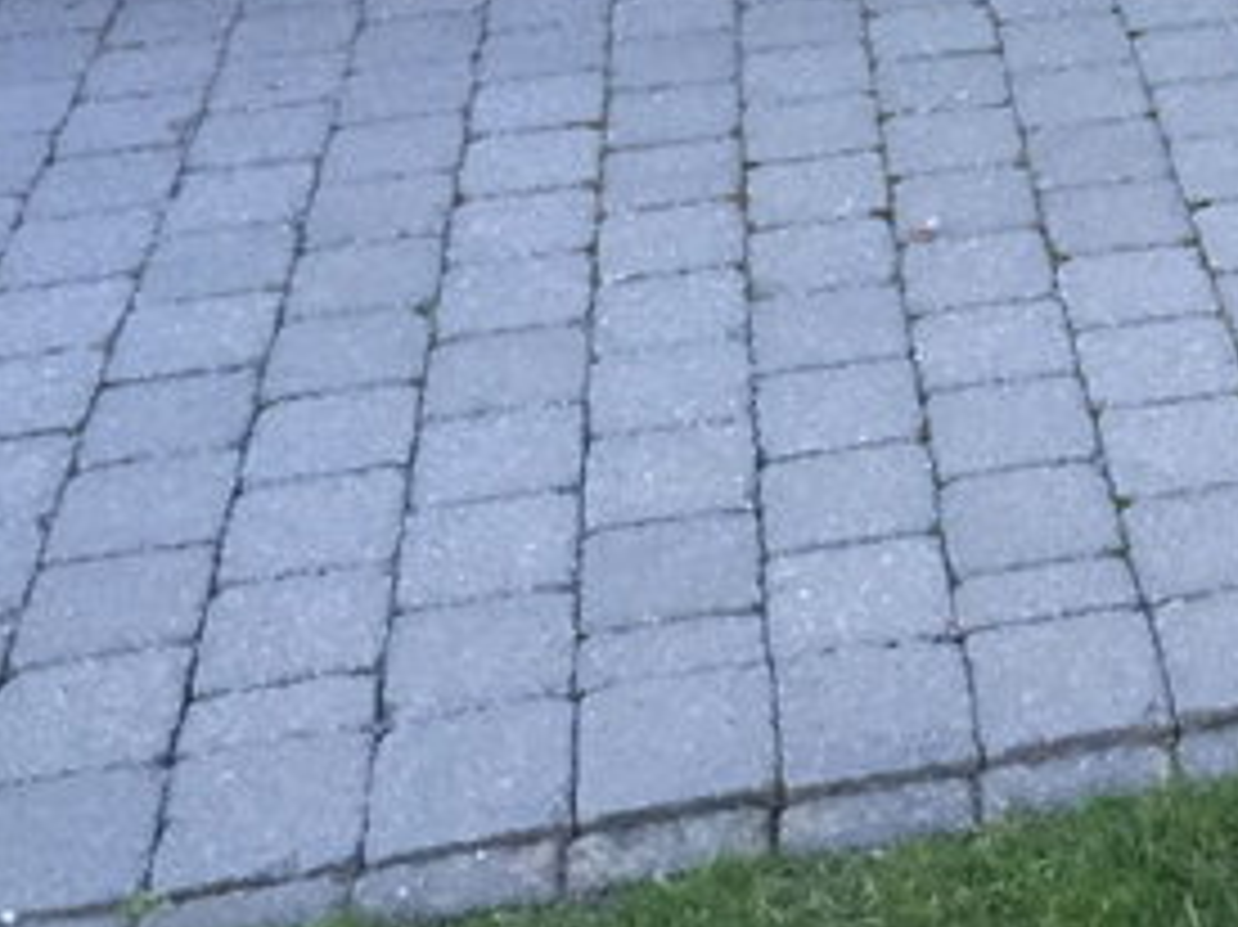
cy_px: -176
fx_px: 2896
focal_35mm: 81
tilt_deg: -20.0
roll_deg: +0.0
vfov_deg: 17.4
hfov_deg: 23.0
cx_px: 1292
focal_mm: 4.15
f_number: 2.2
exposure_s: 1/17
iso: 320
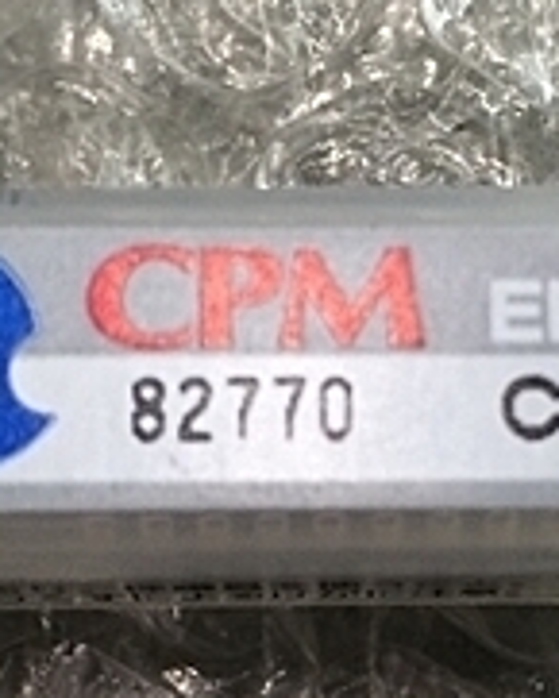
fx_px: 2066
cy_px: 424
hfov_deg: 15.4
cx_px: 397
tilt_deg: -82.4
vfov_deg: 19.1
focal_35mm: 100
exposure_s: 1/30
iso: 80
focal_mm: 4.15
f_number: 2.2
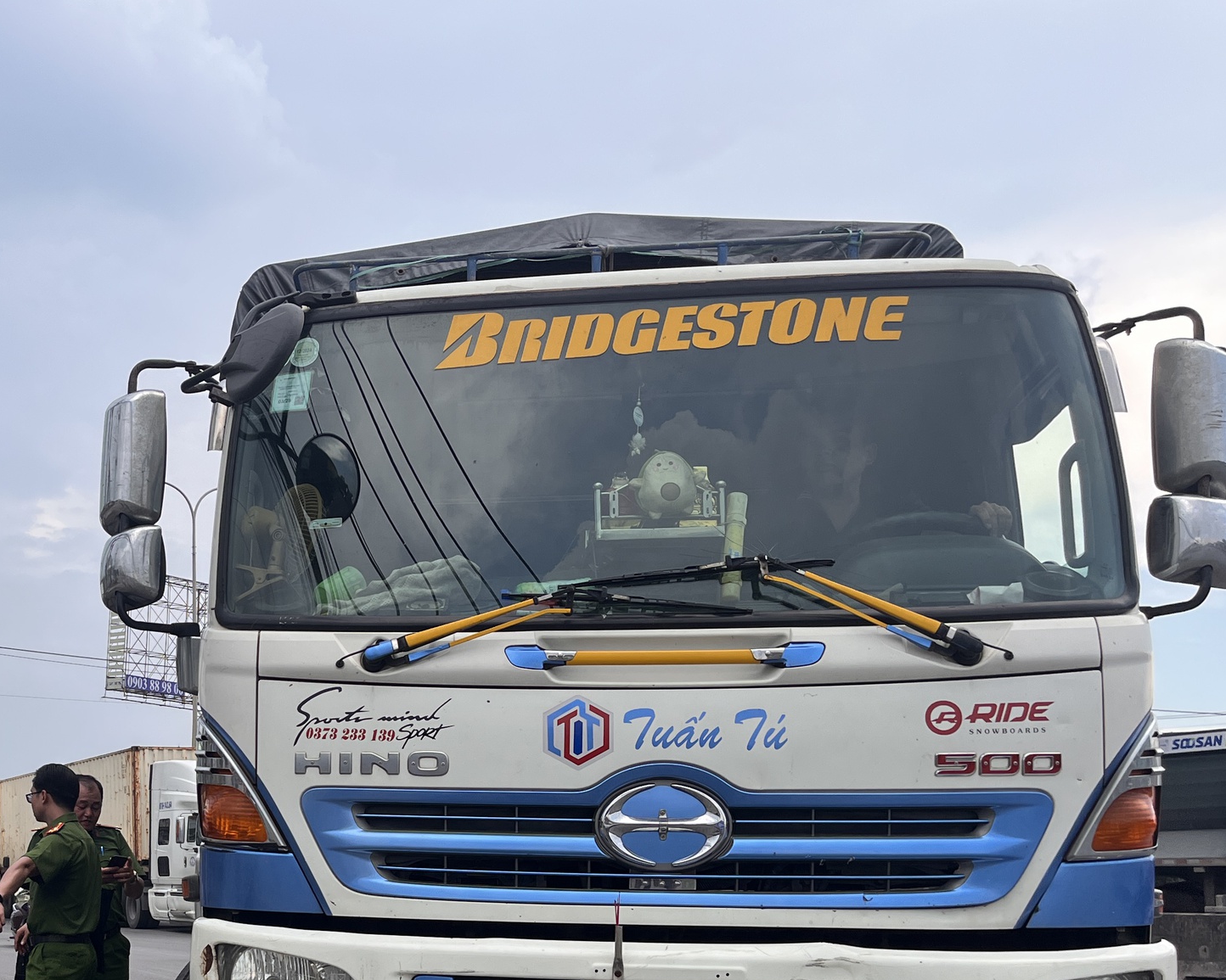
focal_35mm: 45
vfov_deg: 32.6
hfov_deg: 38.7
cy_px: 773
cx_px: 158
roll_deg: -2.4
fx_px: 1633
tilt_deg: +4.4
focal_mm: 5.1
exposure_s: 1/1536
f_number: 1.6
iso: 50
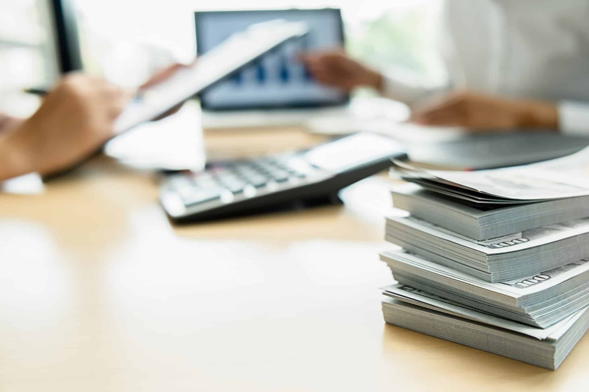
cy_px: 196
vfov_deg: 37.8
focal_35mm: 35
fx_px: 573
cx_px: 294
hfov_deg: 54.4
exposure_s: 1/125
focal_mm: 23.3
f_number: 3.2
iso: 200
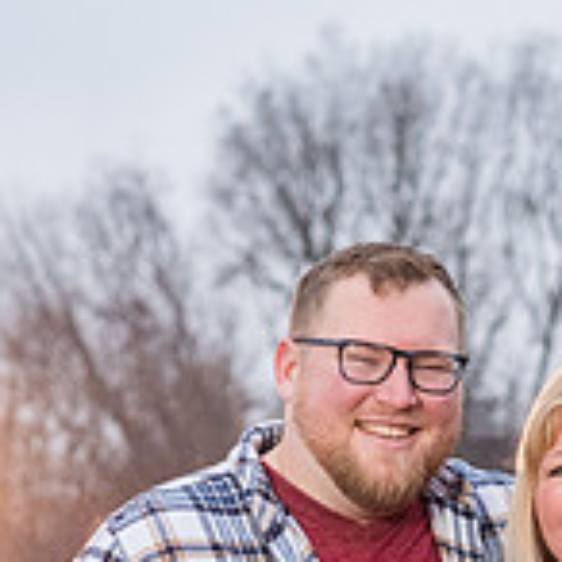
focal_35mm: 287
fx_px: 5272
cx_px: 516
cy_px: 668
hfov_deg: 6.1
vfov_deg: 6.1
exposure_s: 1/200
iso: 1600
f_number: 5.6
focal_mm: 85
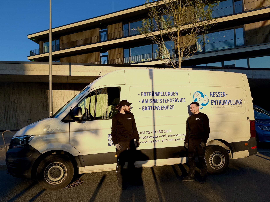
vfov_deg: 54.9
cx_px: 133
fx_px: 195
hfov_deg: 69.4
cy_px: 103
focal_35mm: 25
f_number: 1.78
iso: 80
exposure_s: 1/4167
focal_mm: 6.76
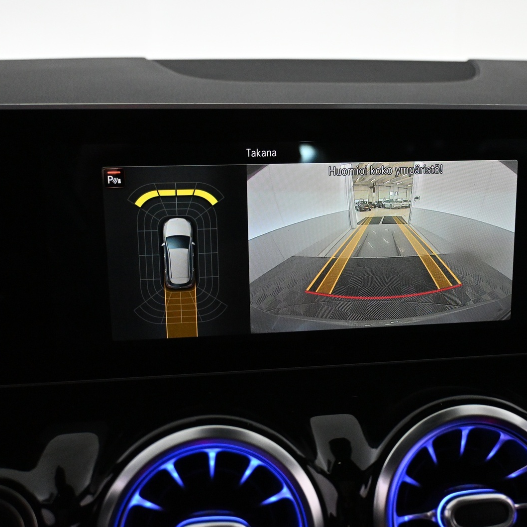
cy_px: 266
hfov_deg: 41.8
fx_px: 689
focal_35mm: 40
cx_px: 301
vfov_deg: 41.9
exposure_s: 1/160
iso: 4000
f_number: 3.8
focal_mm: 20.5
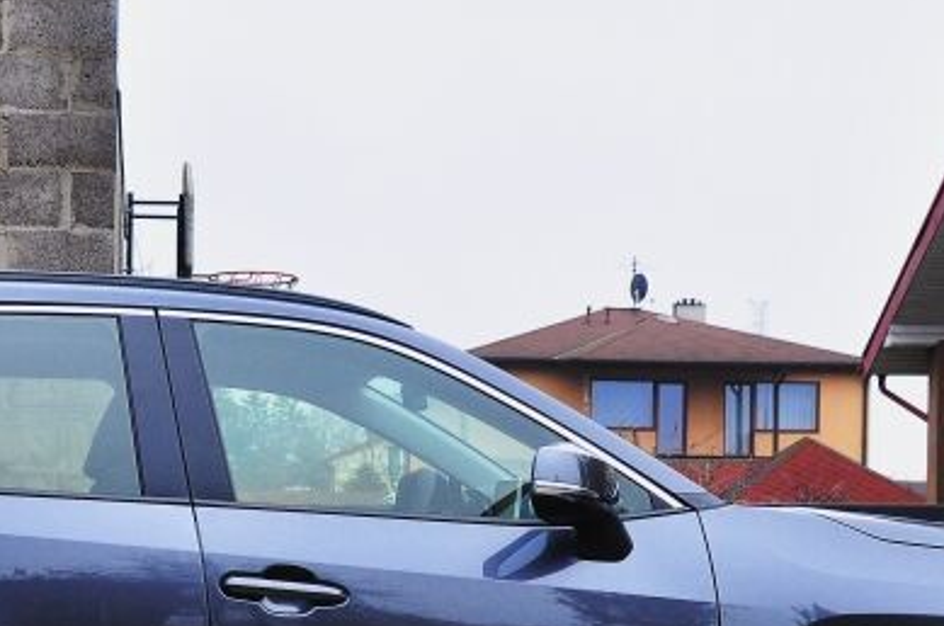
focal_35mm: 73
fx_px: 1915
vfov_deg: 18.2
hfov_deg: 27.3
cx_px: 237
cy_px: 592
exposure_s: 1/125
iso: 400
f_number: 5.6
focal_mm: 21
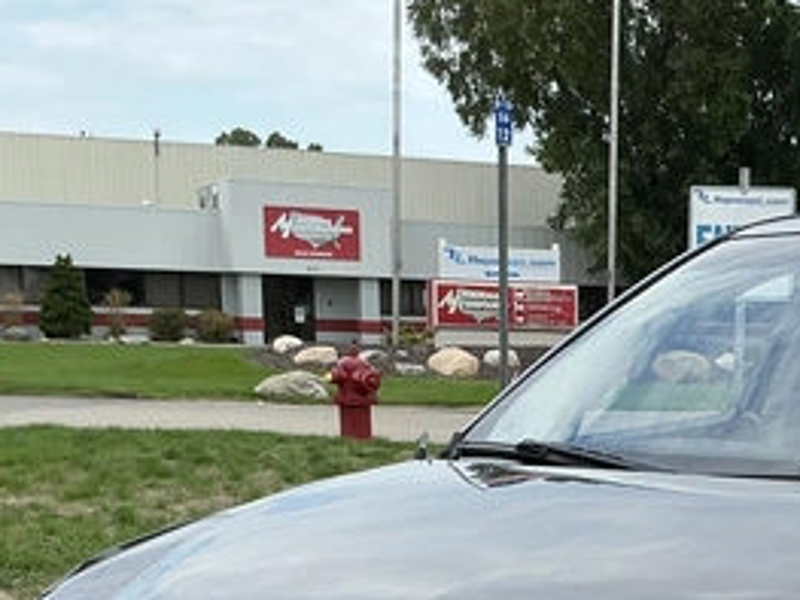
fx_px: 1848
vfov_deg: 17.3
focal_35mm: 80
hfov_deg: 23.7
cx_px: 742
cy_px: 781
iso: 25
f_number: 1.8
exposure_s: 1/869
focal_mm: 3
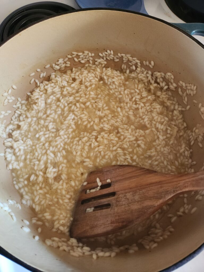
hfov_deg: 58.9
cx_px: 102
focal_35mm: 23
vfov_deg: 73.9
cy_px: 136
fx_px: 181
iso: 640
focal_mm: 5.4
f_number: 1.8
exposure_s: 1/40
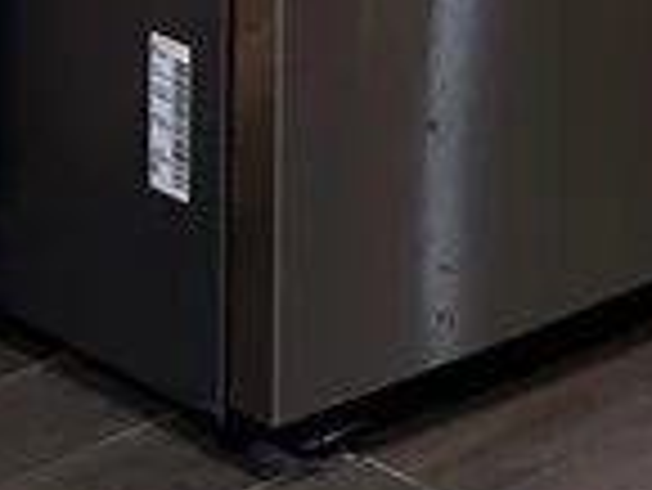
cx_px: 1754
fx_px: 3450
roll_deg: -1.3
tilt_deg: -3.8
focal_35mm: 183
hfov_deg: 9.2
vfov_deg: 7.1
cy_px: -1097
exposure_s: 1/60
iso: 80
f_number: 1.5
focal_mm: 5.7
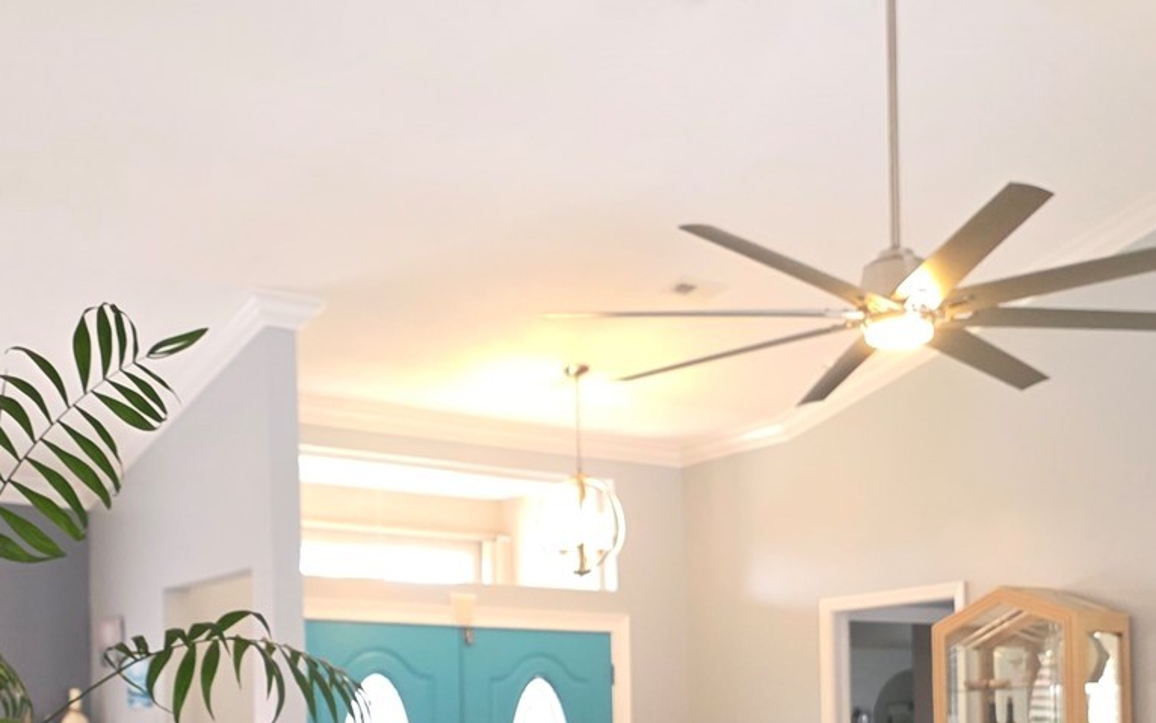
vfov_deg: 24.3
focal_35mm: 51
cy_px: 712
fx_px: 1607
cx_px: 671
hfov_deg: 39.5
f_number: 1.7
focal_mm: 6.3
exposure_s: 1/120
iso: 500
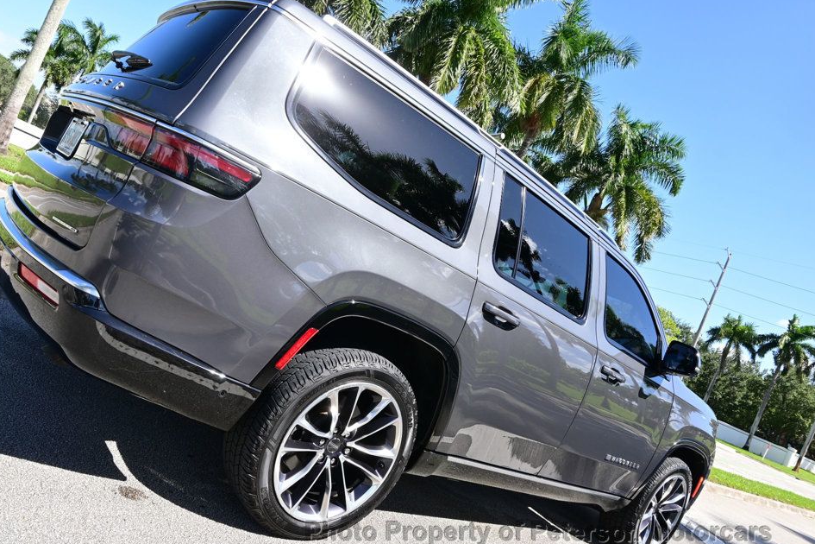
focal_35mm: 26
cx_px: 376
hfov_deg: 69.3
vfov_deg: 49.5
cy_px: 263
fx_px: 589
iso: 100
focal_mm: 16
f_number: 6.3
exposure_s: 1/160
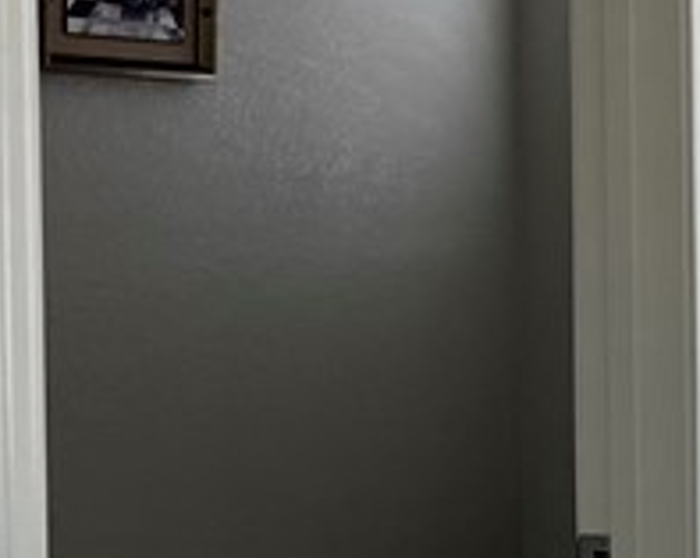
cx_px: 1546
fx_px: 2731
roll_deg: +1.3
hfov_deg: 12.3
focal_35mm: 132
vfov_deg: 11.7
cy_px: 213
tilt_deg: -0.9
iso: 50
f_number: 1.6
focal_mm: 5.1
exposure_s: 1/138
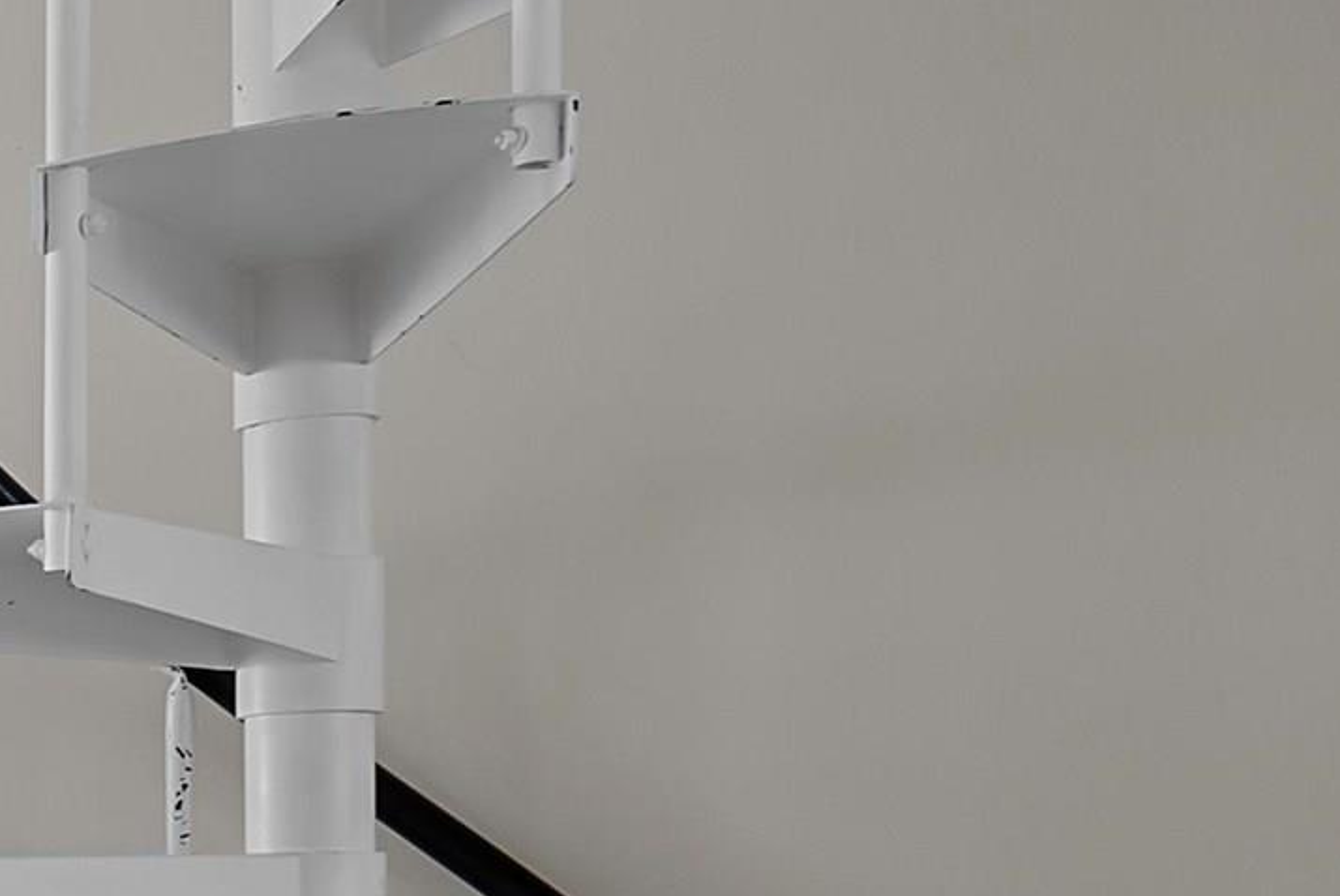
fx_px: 2719
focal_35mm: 73
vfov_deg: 18.2
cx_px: -1454
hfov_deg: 17.6
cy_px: 903
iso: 640
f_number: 8
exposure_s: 1/6
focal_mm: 17
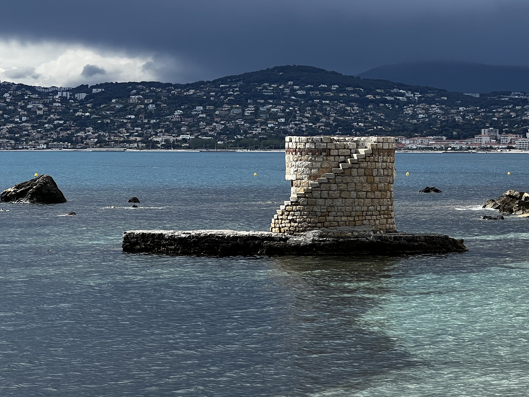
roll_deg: +0.0
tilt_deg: +1.2
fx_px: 1895
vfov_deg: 11.9
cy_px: 124
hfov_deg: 15.9
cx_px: 349
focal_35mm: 124
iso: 32
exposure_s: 1/657
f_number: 2.8
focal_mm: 9
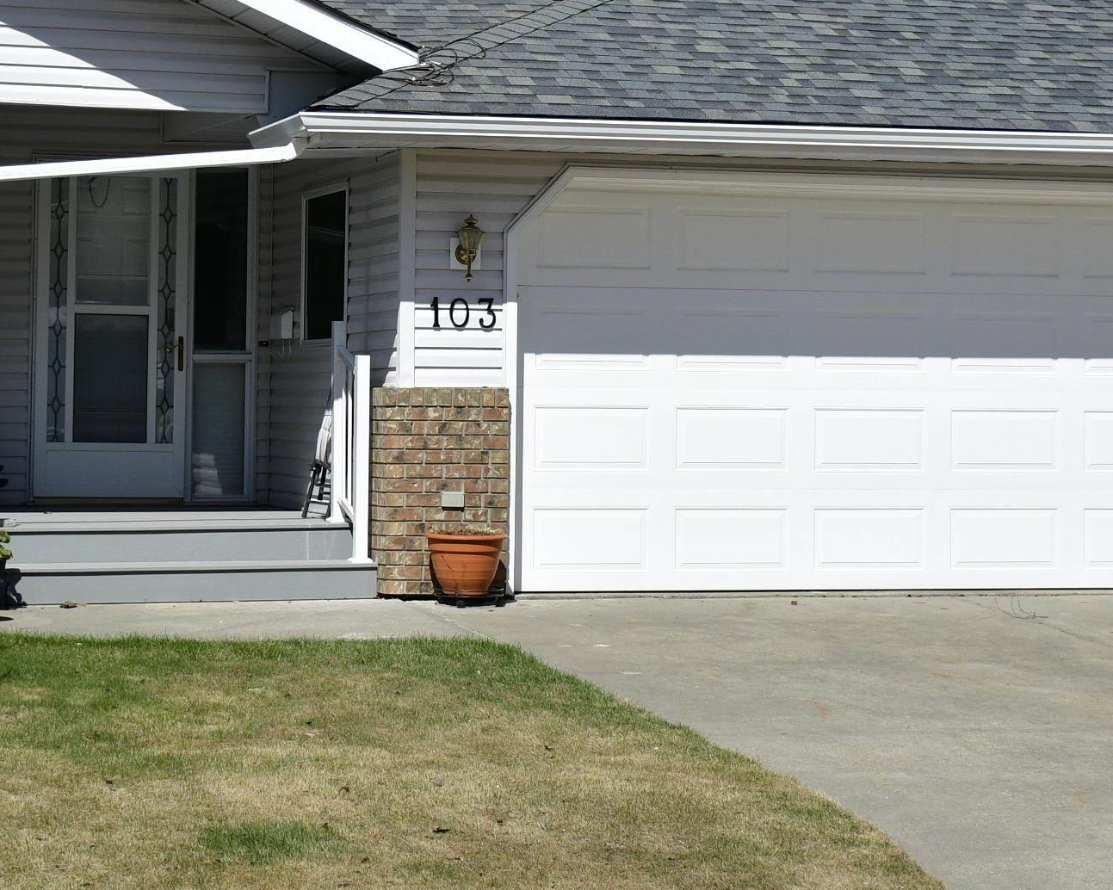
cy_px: 201
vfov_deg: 15.8
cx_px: 432
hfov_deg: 19.7
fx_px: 3195
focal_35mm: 97
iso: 400
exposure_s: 1/1600
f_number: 4.5
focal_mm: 32
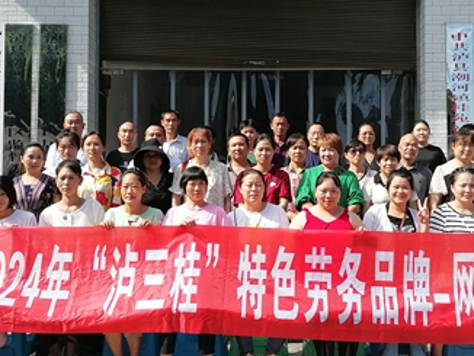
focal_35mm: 53
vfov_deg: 27.5
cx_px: 275
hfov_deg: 36.1
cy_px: 154
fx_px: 726
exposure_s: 1/922
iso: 50
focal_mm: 5.3
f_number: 1.8
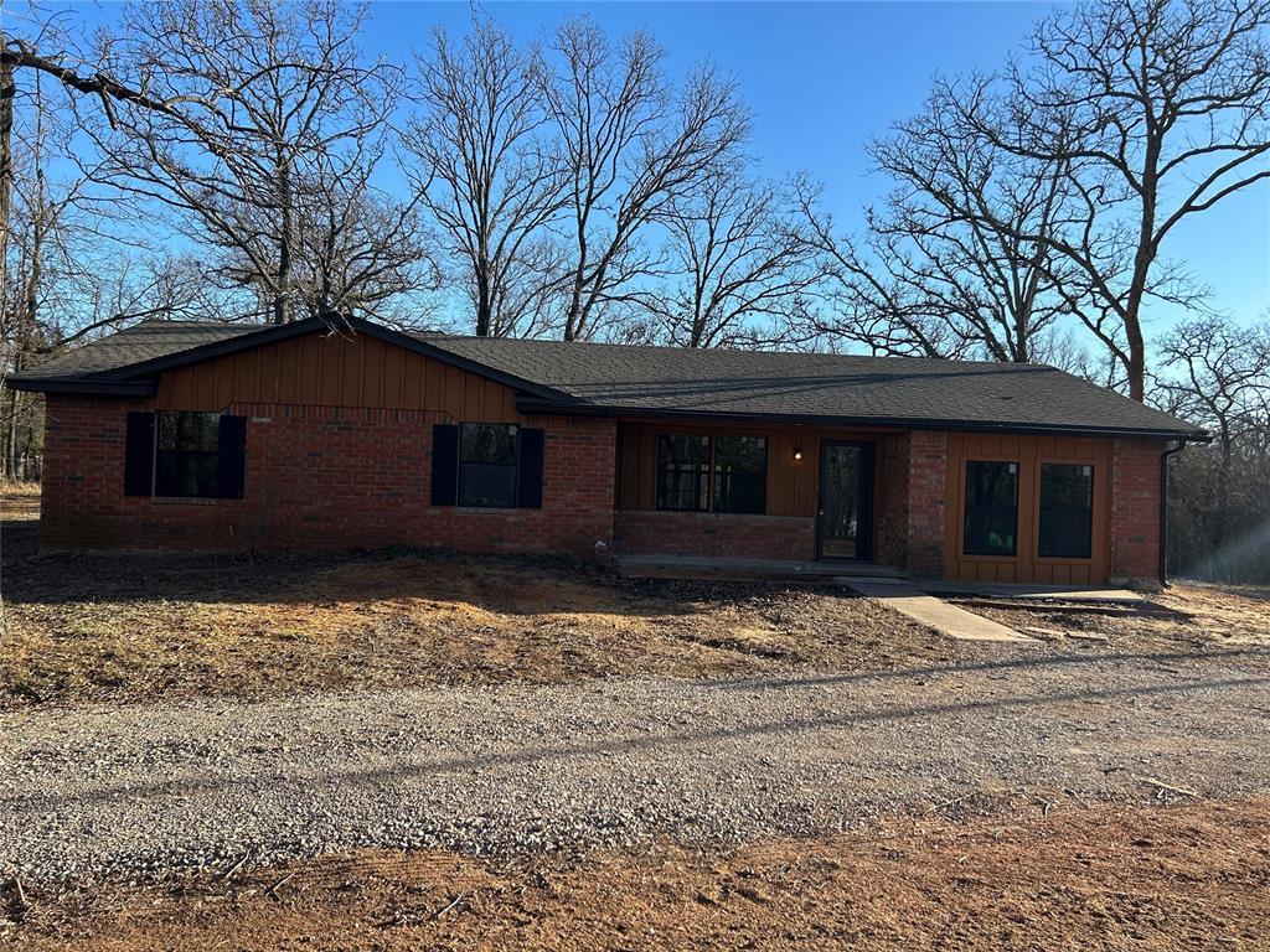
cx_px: 635
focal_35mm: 26
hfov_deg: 67.3
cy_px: 476
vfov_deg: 53.1
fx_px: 954
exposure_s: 1/1698
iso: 50
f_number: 1.5
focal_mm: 5.7
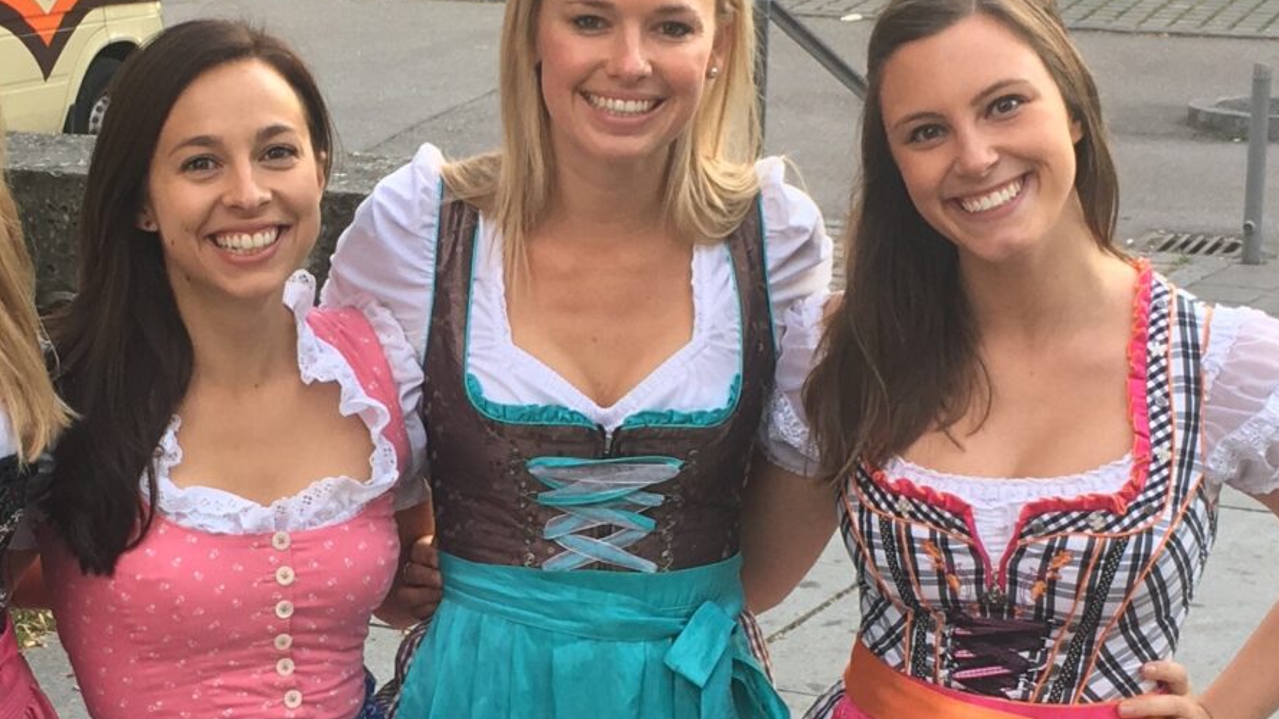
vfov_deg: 13.3
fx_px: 3086
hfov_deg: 23.3
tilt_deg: -16.3
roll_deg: +1.1
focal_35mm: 91
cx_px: 386
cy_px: 533
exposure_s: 1/100
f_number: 2.2
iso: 25
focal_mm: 4.15
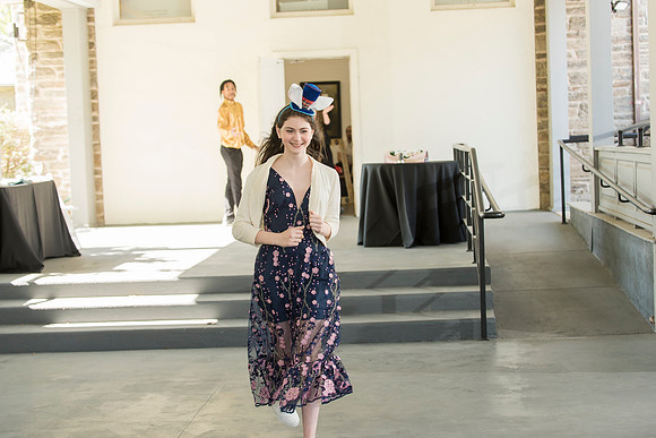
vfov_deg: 18.3
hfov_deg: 27.1
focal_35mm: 75
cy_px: 205
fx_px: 1359
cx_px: 337
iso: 640
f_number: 4
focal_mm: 70
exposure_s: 1/200
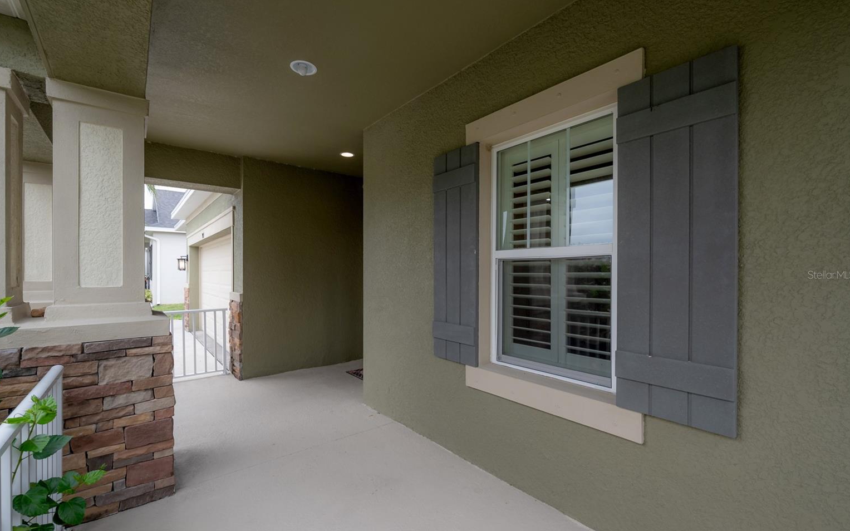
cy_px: 275
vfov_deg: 71.2
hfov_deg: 97.8
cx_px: 412
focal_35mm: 16
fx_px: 371
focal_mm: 15
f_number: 9
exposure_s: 1/80
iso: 320
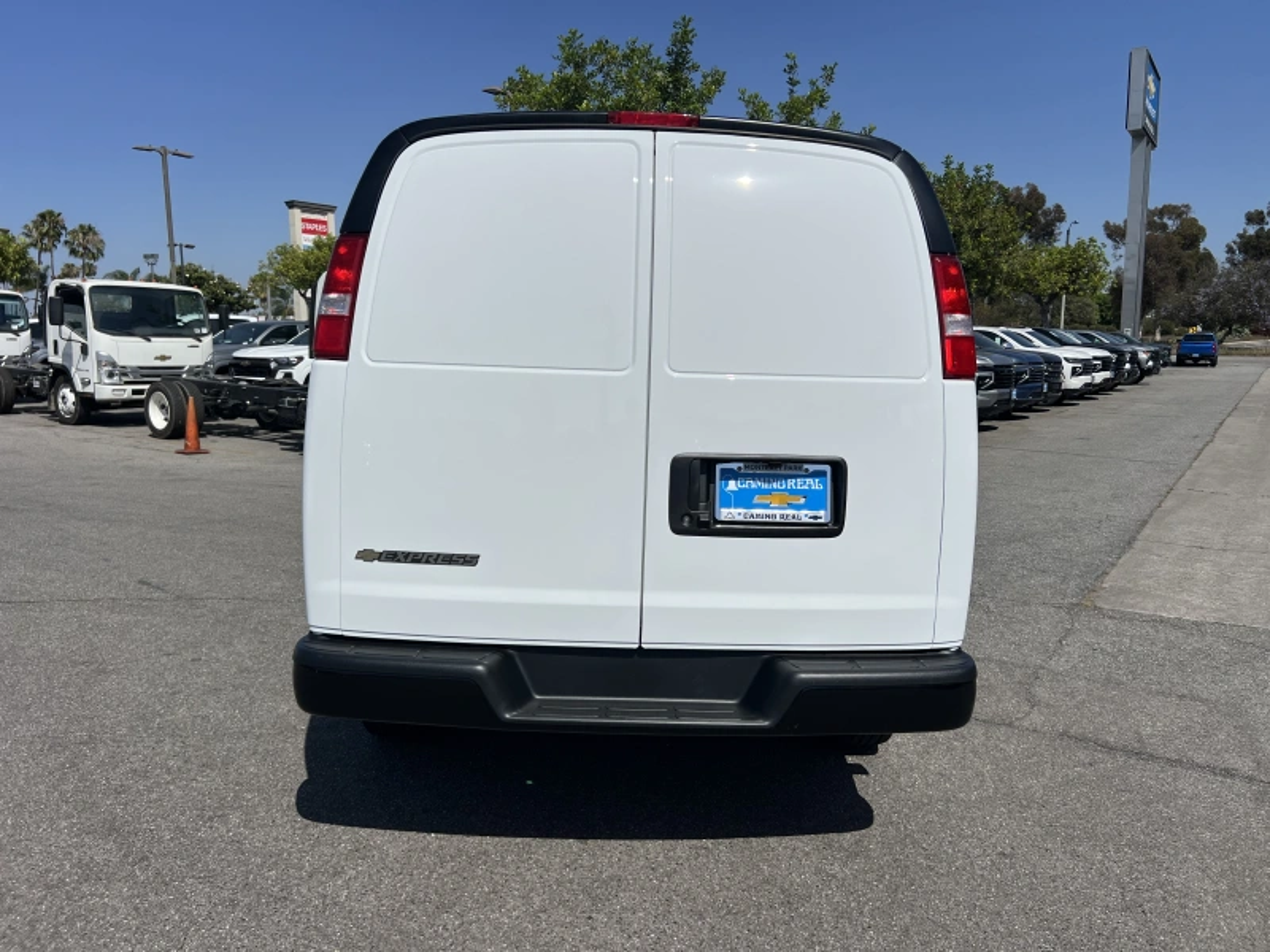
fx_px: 954
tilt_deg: -7.6
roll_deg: +1.4
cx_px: 635
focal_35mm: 26
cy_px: 476
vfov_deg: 53.1
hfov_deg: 67.3
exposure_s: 1/14286
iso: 50
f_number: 1.5
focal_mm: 5.7
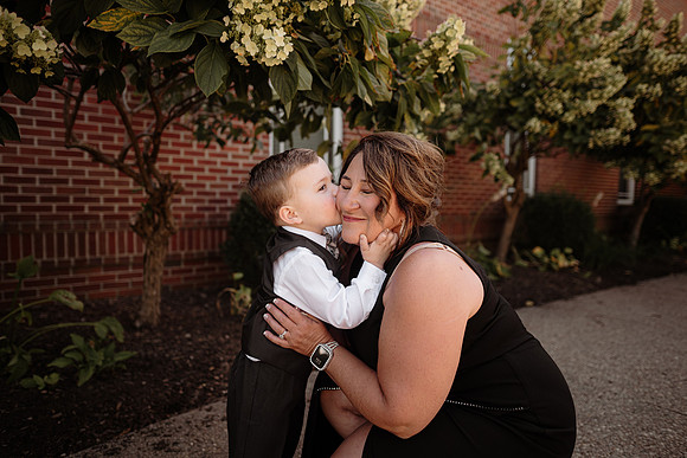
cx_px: 344
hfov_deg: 73.7
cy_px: 229
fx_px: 458
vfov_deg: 53.2
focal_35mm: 24
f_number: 2.2
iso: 125
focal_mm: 24
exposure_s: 1/500
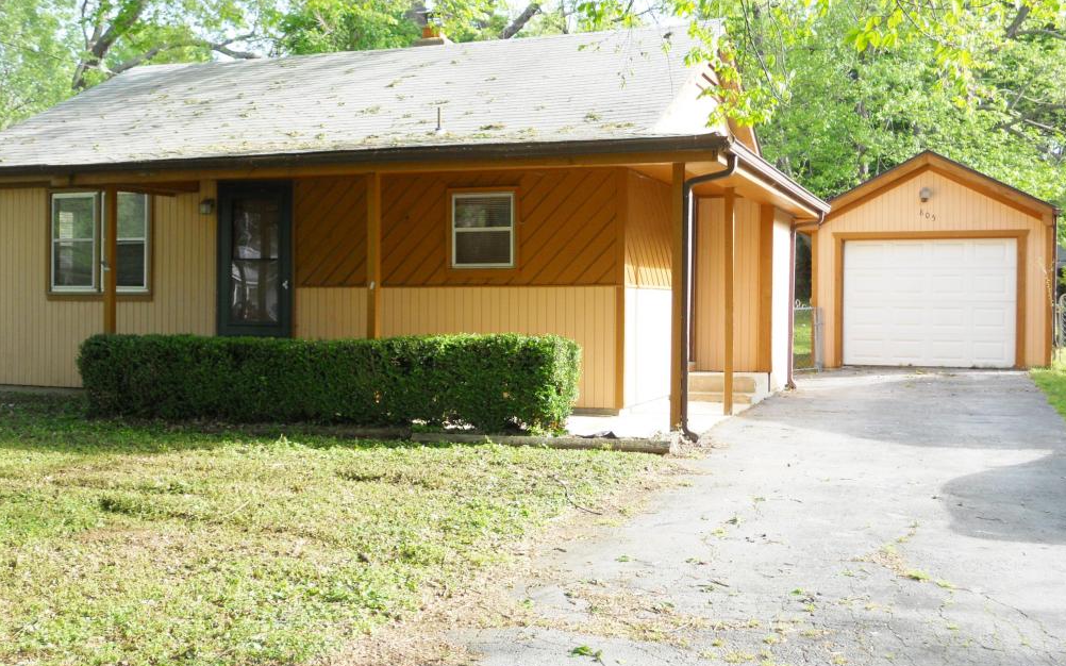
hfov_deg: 50.4
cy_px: 323
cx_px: 524
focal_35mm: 39
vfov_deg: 32.8
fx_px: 1133
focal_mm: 6.4
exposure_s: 1/160
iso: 80
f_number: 3
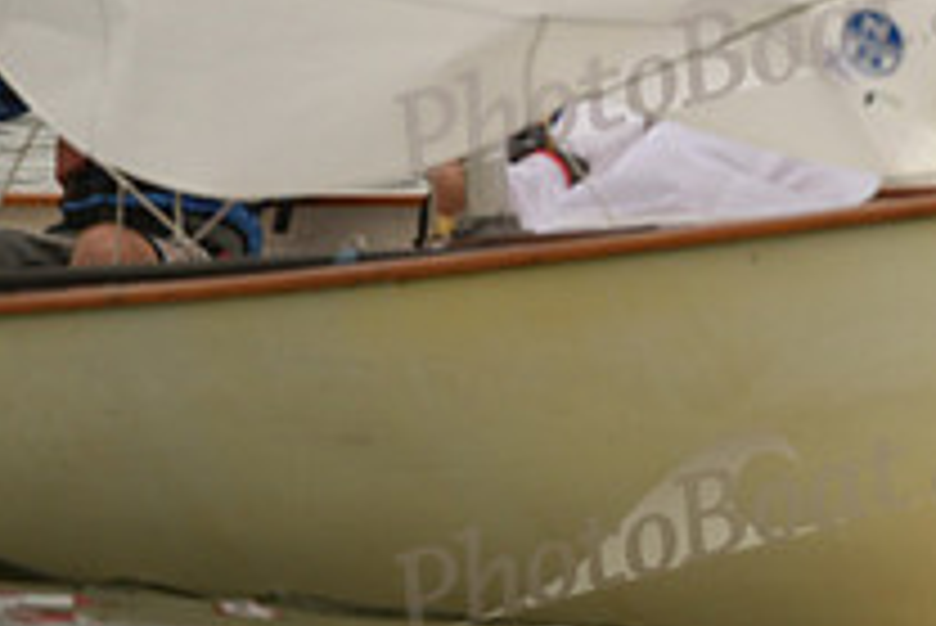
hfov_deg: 2.5
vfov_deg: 1.6
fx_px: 21750
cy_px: -232
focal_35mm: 836
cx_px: 1264
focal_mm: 300
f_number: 5.6
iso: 320
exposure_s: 1/1600
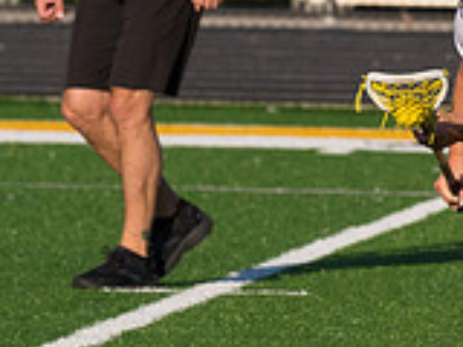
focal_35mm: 1044
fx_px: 13964
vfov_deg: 1.4
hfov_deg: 1.9
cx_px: 605
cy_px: 162
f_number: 5.6
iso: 250
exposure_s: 1/1600
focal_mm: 200
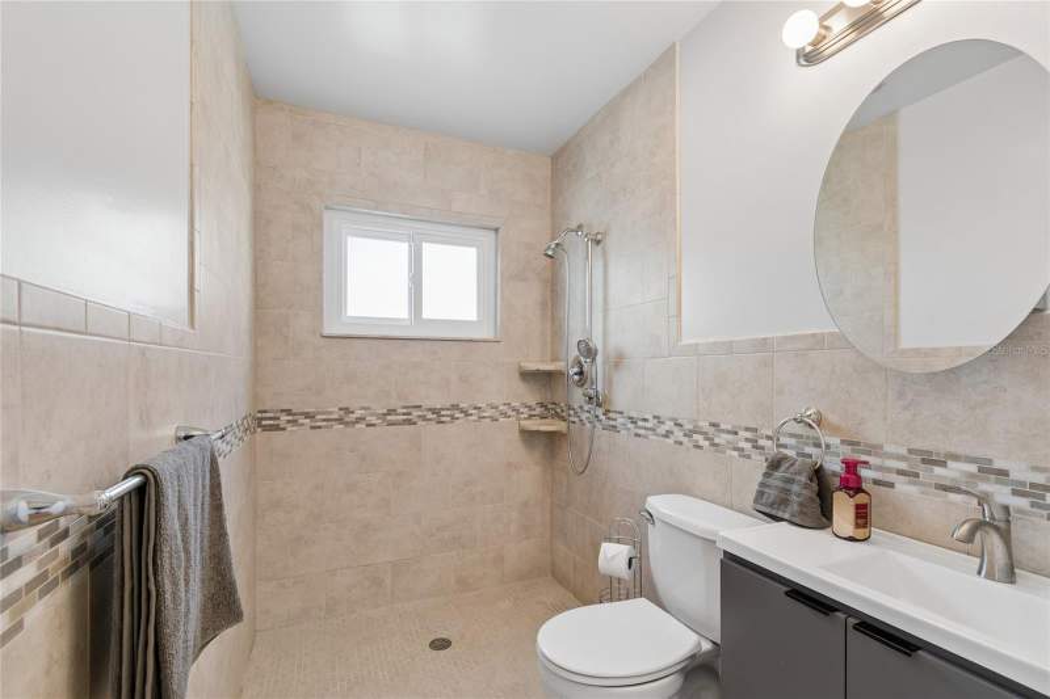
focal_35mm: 15
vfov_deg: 77.3
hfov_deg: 100.4
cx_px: 525
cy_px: 350
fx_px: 437
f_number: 5.6
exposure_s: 1/13
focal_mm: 10
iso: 100
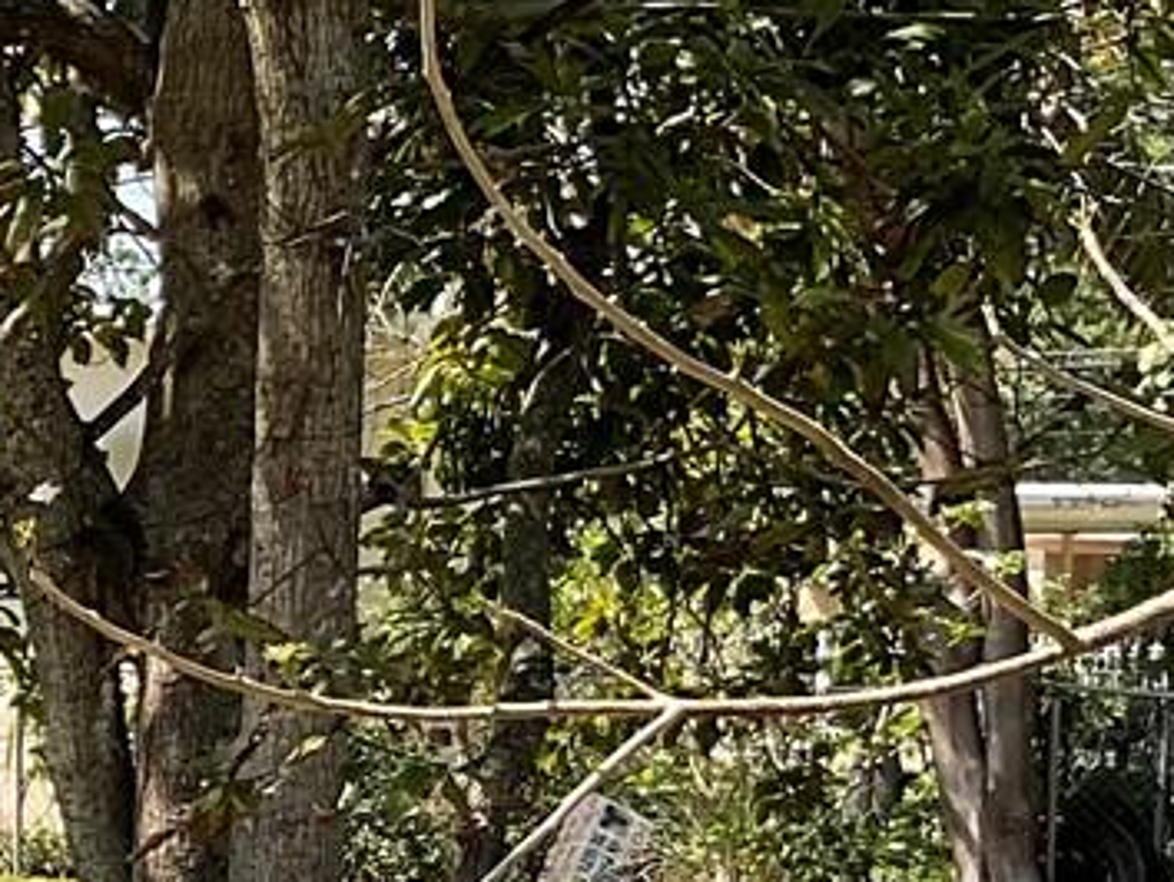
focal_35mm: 131
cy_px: 1104
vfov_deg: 11.1
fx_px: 4446
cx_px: -939
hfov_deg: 13.5
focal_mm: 3
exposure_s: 1/978
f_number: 1.8
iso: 16
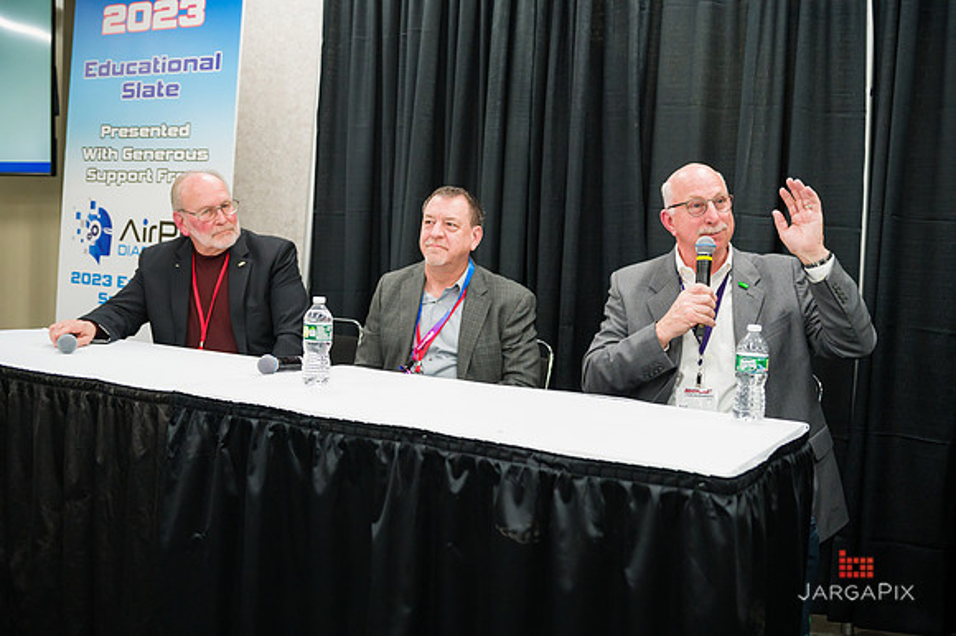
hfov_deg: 50.7
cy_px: 318
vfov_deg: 35.0
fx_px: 1008
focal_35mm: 38
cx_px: 478
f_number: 4
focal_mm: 38
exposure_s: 1/400
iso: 3200
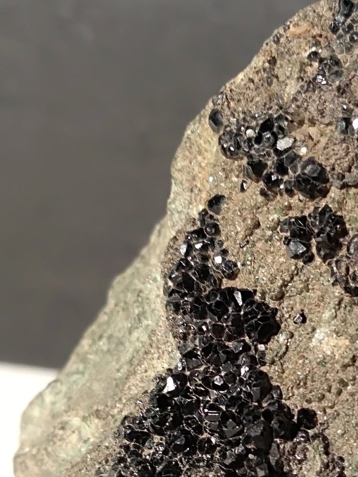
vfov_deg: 40.0
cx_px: 314
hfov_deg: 30.3
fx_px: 634
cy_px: 361
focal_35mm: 46
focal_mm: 3.54
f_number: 2
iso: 197
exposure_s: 1/100
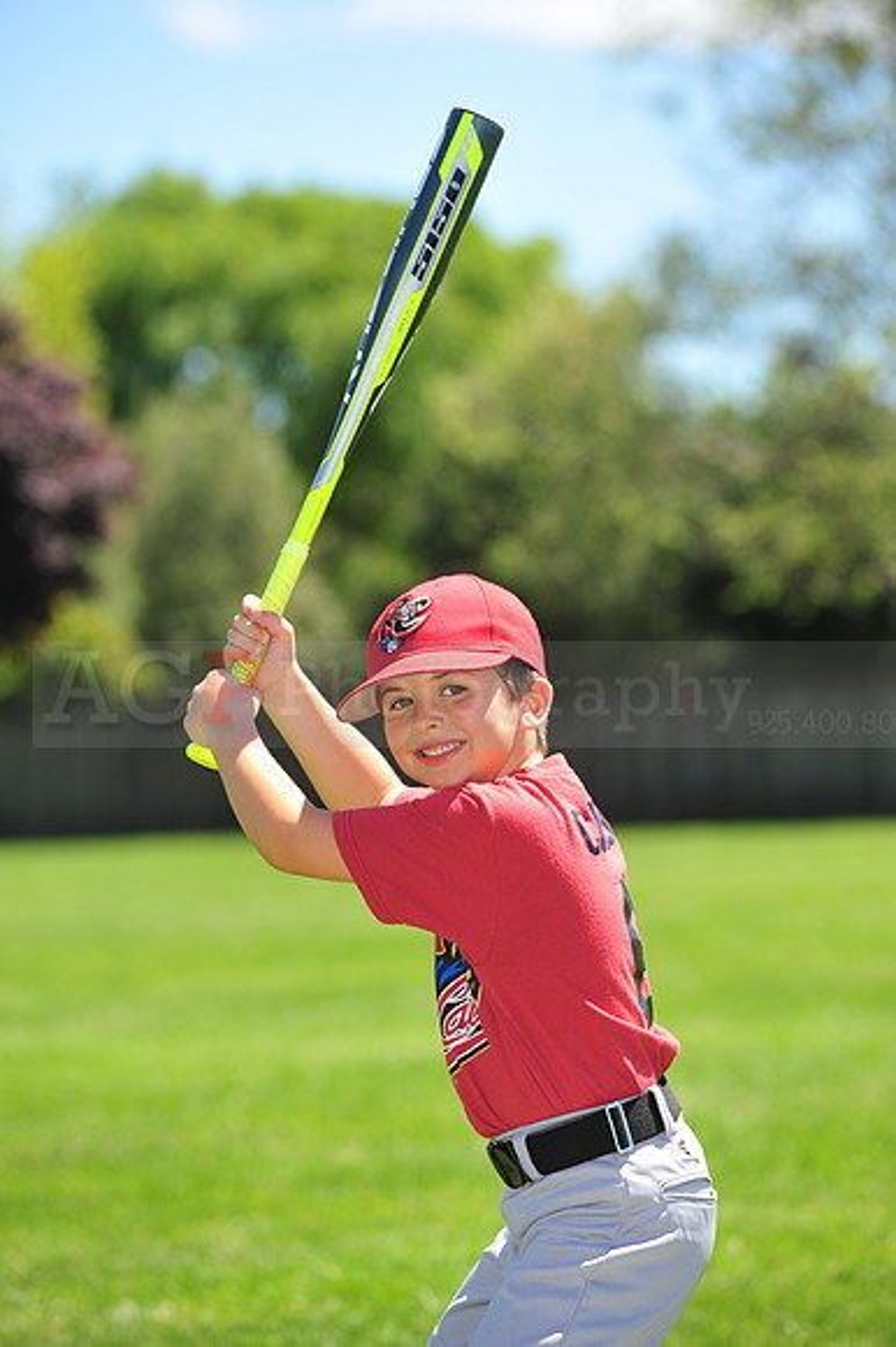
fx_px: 5606
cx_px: 448
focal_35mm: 150
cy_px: 674
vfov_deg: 13.7
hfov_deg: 9.1
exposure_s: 1/640
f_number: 4.5
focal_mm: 150
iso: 200
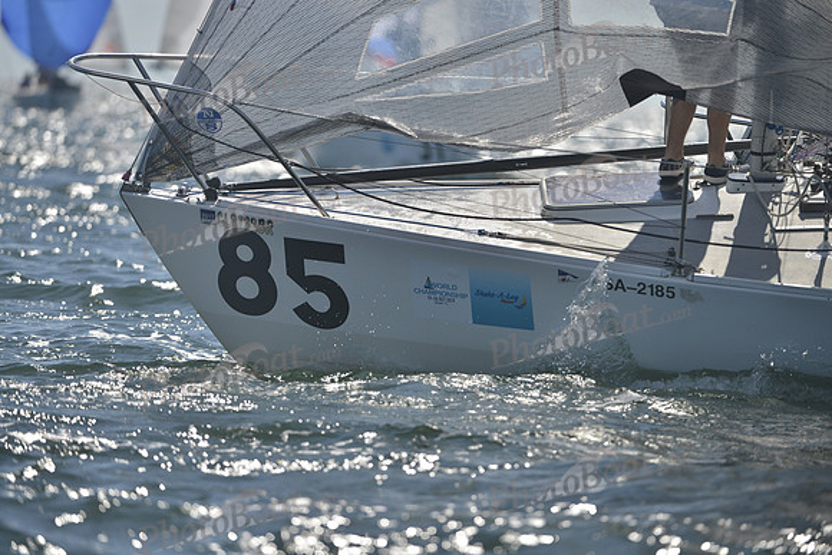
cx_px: 416
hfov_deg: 6.6
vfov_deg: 4.4
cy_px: 278
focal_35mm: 310
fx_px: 7166
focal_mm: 310
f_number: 4.5
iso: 200
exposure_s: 1/3200
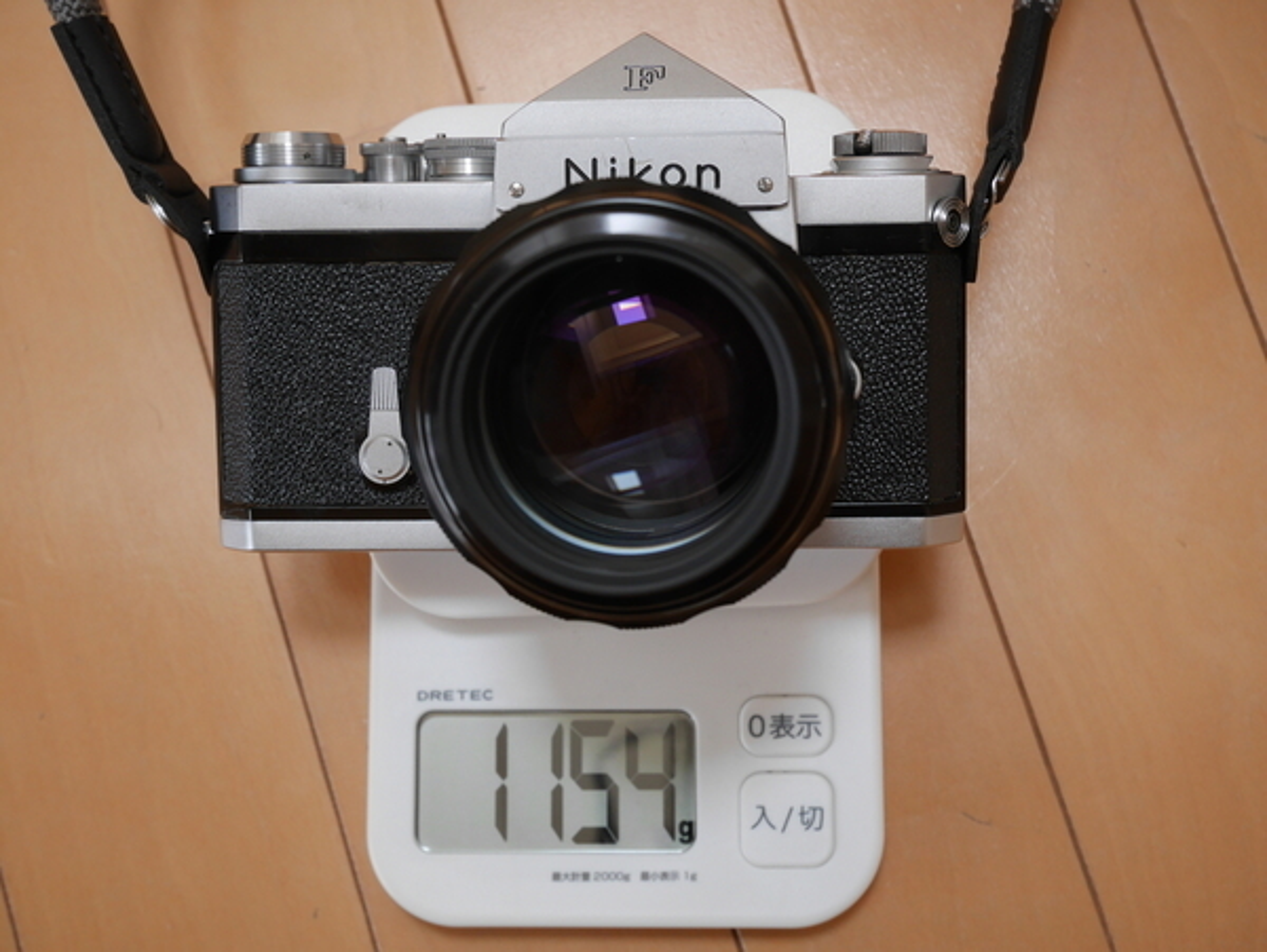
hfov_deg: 35.5
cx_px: 634
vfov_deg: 27.1
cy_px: 476
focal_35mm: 54
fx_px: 1978
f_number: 5.3
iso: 640
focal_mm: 27
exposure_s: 1/60
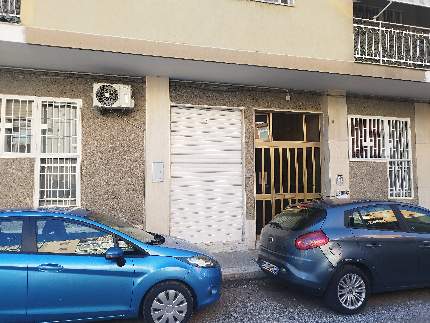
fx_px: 298
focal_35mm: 24
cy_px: 162
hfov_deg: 71.6
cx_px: 215
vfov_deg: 56.8
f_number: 1.89
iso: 50
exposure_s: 1/120
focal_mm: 5.89
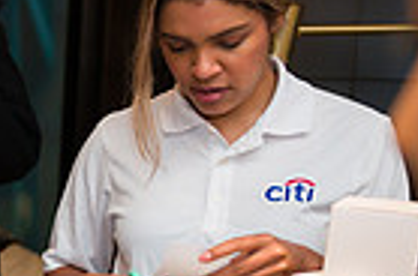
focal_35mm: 117
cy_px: 300
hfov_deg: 14.7
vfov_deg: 11.5
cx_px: -391
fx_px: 1355
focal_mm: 28
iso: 400
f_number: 3.2
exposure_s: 1/200
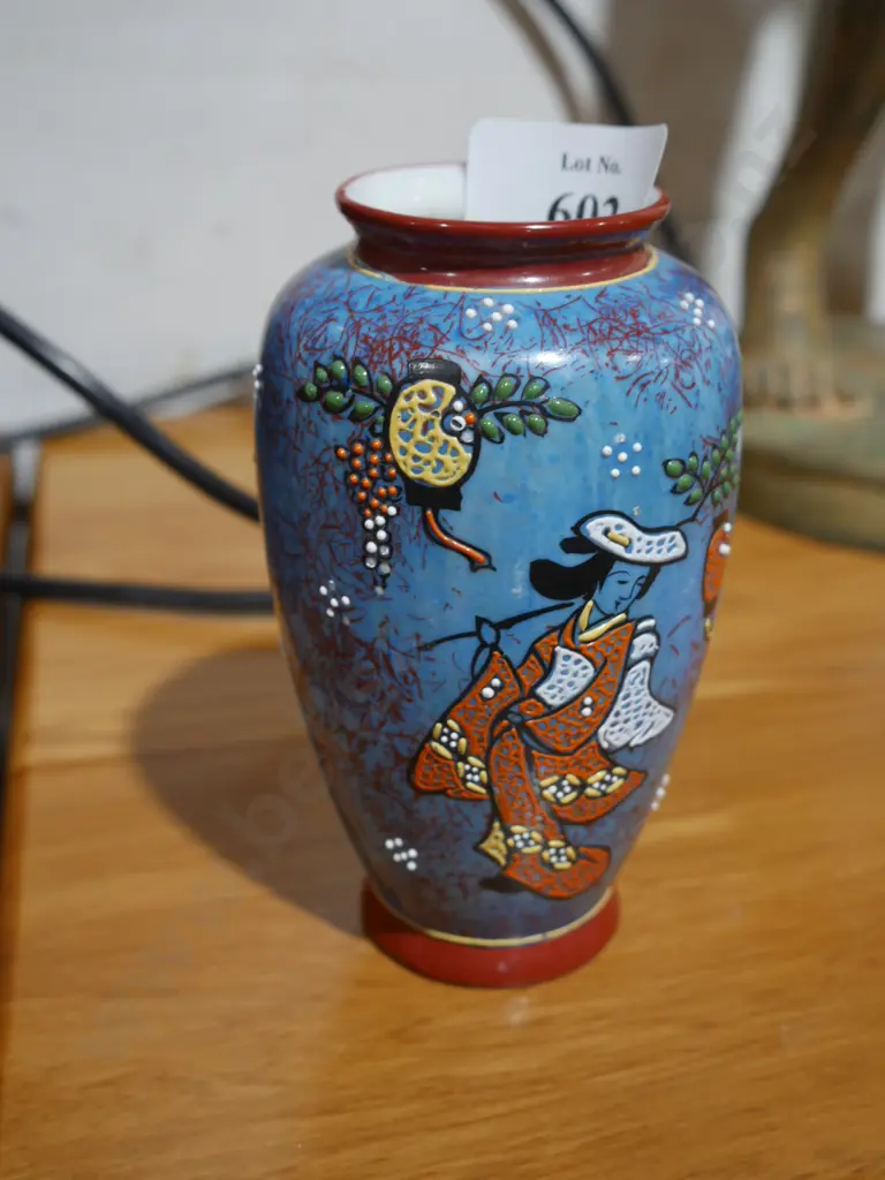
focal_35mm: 44
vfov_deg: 42.9
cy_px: 590
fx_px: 1500
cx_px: 442
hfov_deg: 32.9
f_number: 5
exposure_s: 1/60
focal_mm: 22
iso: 640
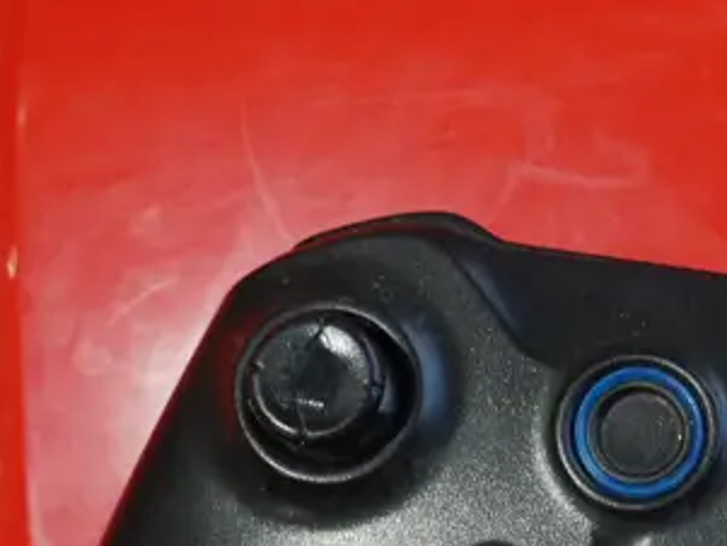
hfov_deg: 18.8
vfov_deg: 14.0
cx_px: 705
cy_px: 686
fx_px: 2143
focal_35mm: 102
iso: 200
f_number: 3.6
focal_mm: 15
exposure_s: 1/80
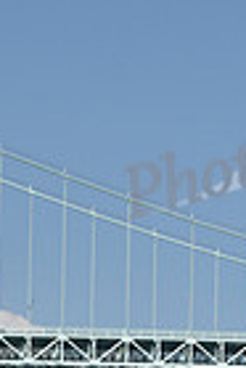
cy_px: 326
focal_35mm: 325
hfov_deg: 4.2
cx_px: -12
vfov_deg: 6.3
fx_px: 3323
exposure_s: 1/1000
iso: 250
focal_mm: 78
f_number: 5.6
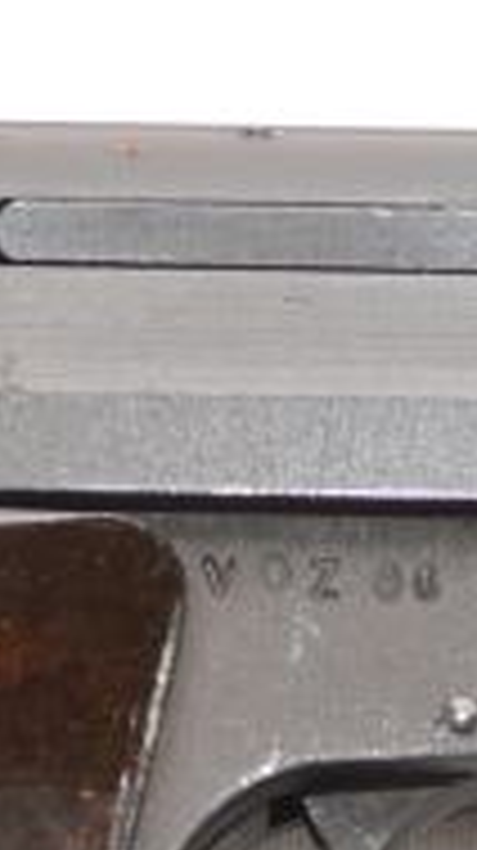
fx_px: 8068
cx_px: 500
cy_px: 996
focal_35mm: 358
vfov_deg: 6.0
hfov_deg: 3.4
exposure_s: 1/125
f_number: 5.6
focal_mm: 42
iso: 250
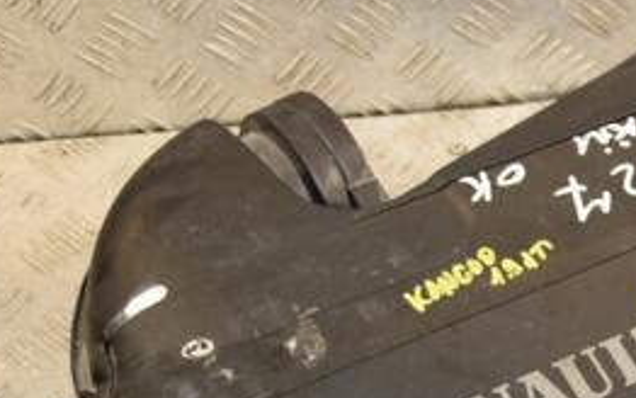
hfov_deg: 20.7
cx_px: 578
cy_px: 408
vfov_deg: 13.2
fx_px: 1699
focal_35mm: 98
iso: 800
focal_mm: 28
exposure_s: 1/200
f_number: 5.6
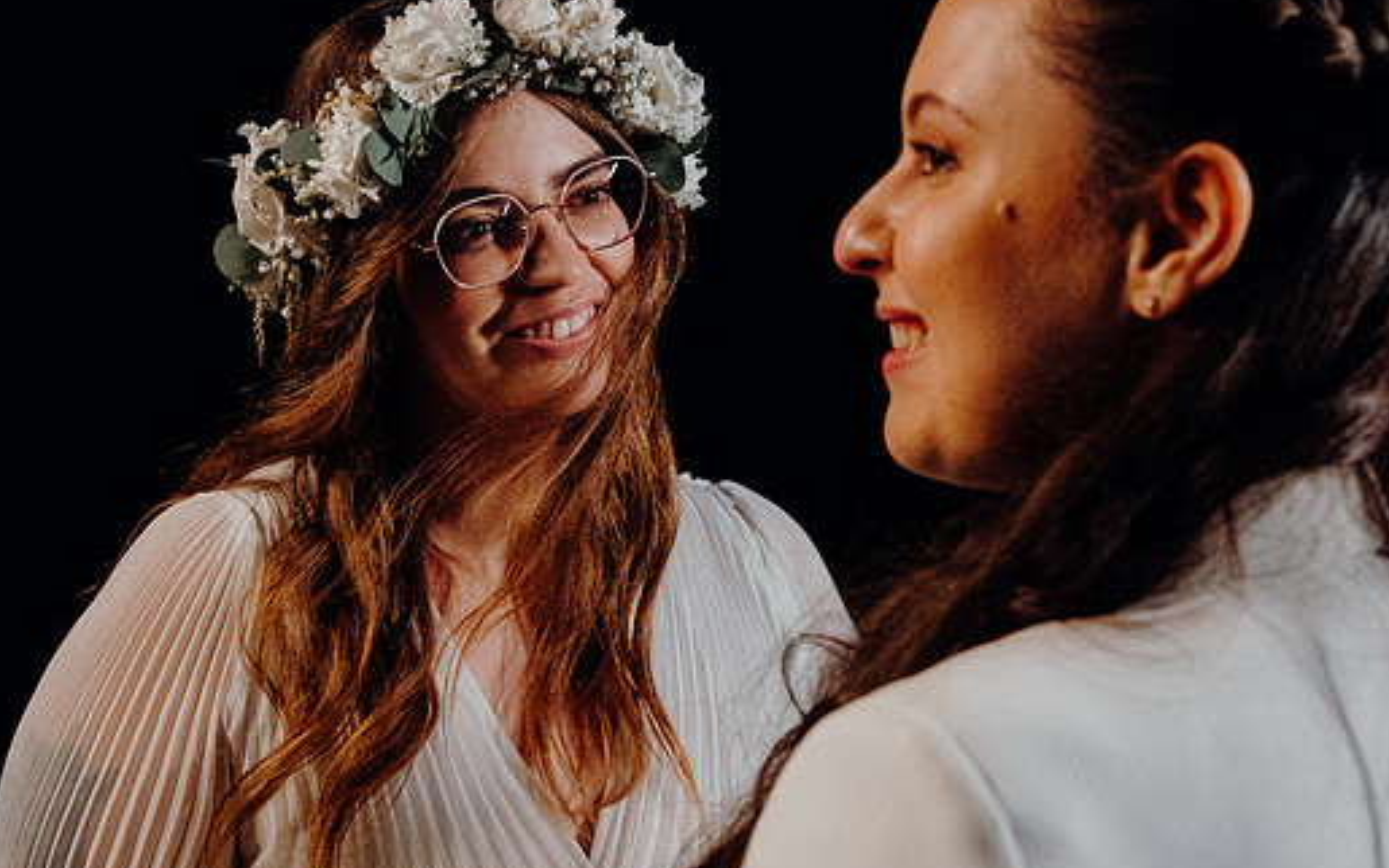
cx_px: 639
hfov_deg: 32.9
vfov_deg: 21.0
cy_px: 416
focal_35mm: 62
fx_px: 2347
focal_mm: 36
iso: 5000
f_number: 3.5
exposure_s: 1/160
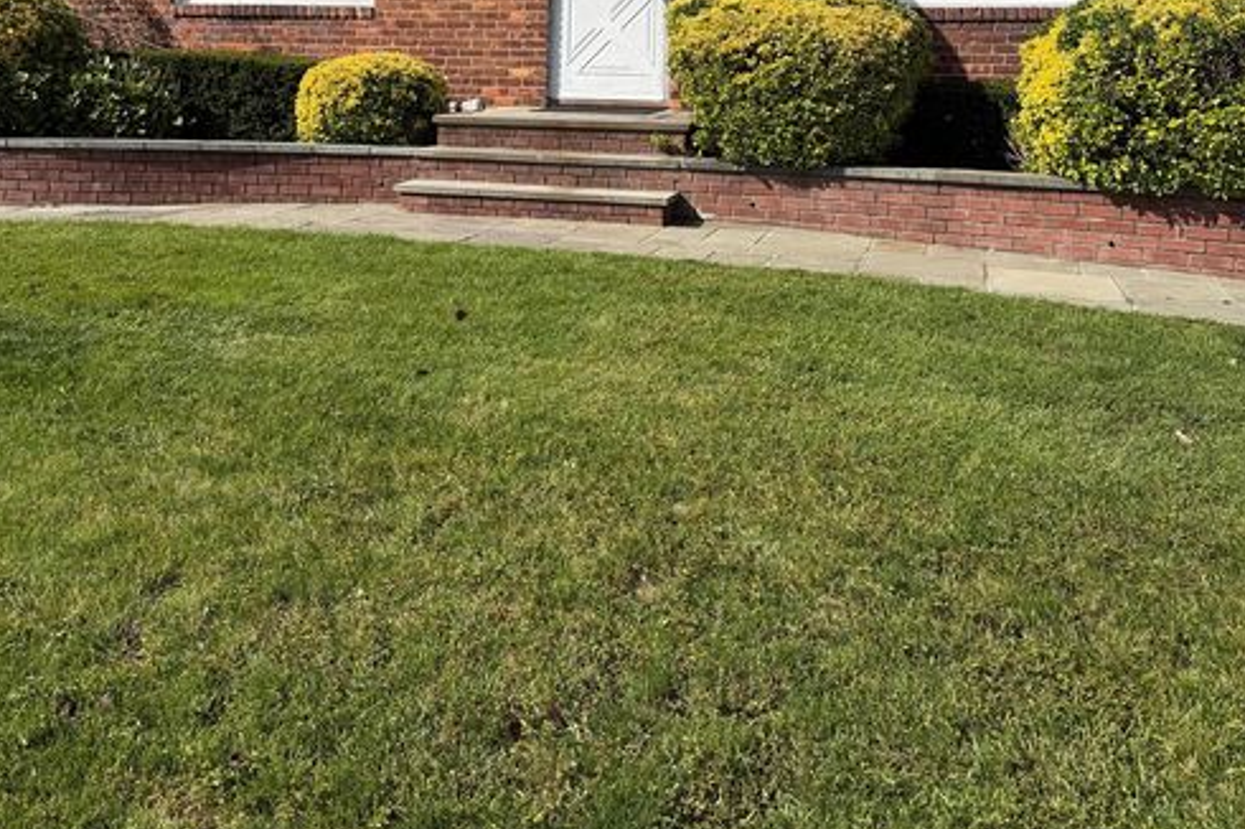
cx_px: 622
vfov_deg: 37.0
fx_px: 1175
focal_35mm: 34
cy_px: 123
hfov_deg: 55.8
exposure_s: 1/4167
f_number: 1.78
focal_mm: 6.76
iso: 80
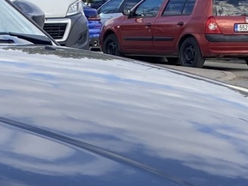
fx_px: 1032
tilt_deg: -15.7
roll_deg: -0.3
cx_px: -62
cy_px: 290
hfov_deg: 13.3
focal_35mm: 144
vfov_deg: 10.0
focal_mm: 4.25
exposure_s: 1/527
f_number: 1.8
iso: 32
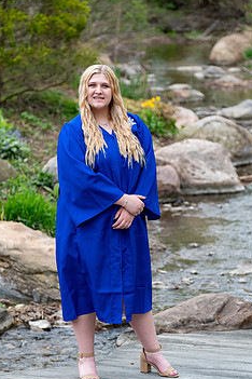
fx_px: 1627
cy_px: 239
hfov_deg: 8.9
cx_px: 152
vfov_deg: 13.2
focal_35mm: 155
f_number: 2.8
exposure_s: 1/250
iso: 250
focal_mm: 80.4
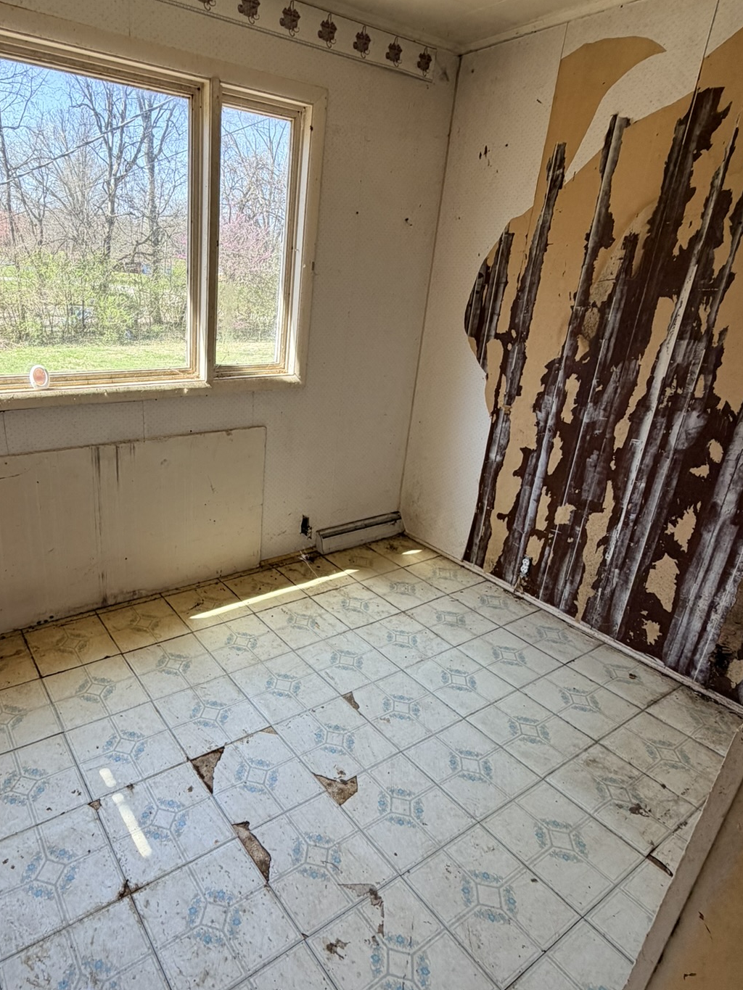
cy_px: 496
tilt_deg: -21.5
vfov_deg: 79.0
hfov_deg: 62.2
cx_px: 262
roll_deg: -2.6
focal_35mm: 21
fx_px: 601
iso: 50
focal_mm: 2.22
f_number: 2.2
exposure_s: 1/142
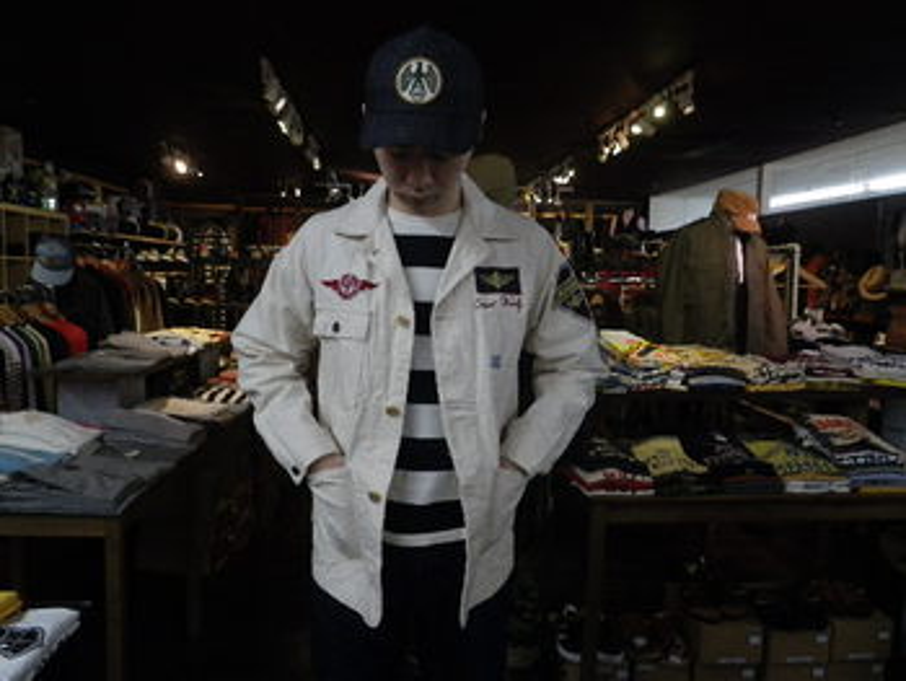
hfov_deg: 63.4
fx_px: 733
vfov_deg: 49.8
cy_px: 340
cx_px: 453
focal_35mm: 28
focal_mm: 5
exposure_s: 1/50
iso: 200
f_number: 3.5
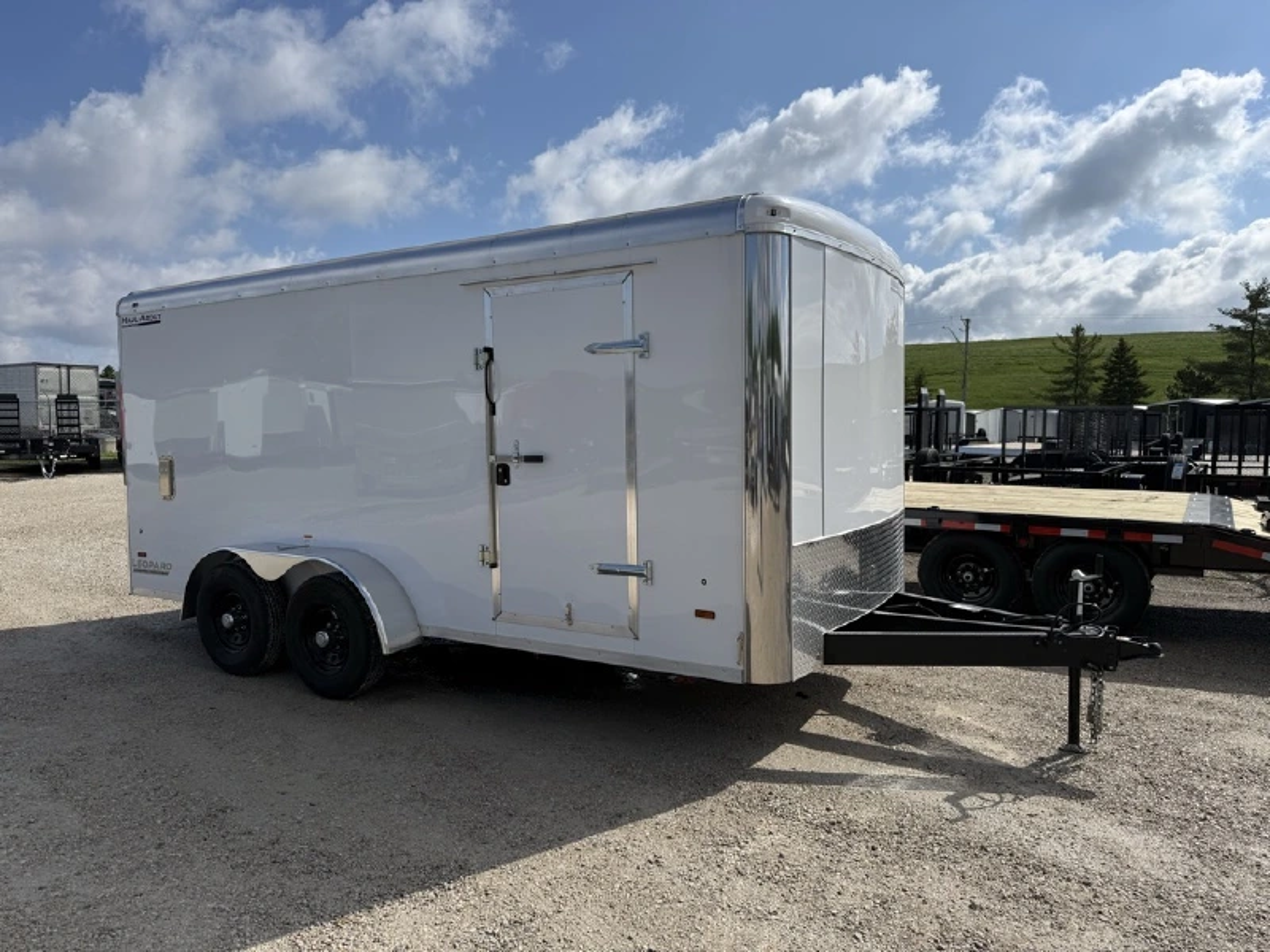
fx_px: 881
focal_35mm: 24
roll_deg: +1.1
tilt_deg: -3.9
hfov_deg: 71.6
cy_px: 476
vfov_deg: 56.8
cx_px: 635
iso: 80
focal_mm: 6.76
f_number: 1.78
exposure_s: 1/9091
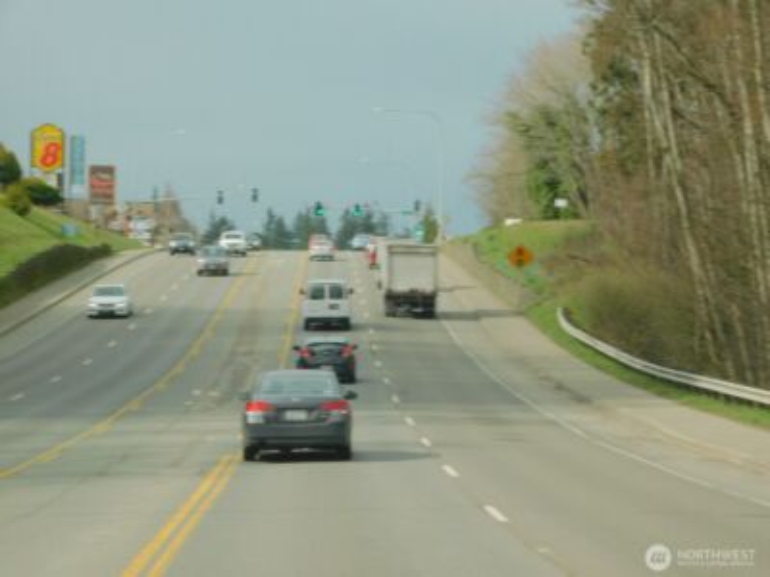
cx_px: 385
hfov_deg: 14.7
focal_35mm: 134
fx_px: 2981
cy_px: 288
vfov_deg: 11.1
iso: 125
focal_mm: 23.7
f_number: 5
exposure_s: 1/400
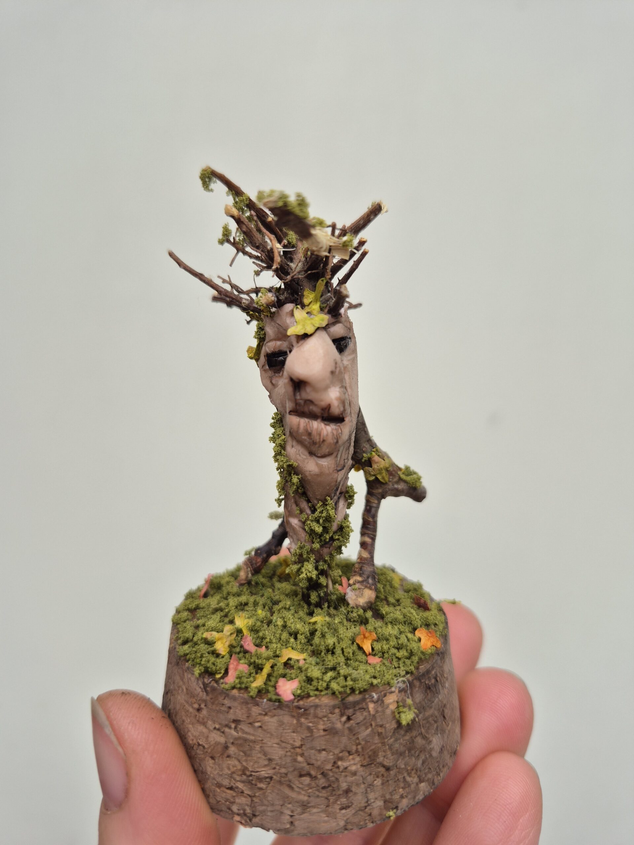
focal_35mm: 23
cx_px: 317
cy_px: 422
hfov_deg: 58.9
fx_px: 562
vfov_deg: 73.9
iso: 25
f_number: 1.8
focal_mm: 5.4
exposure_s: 1/358
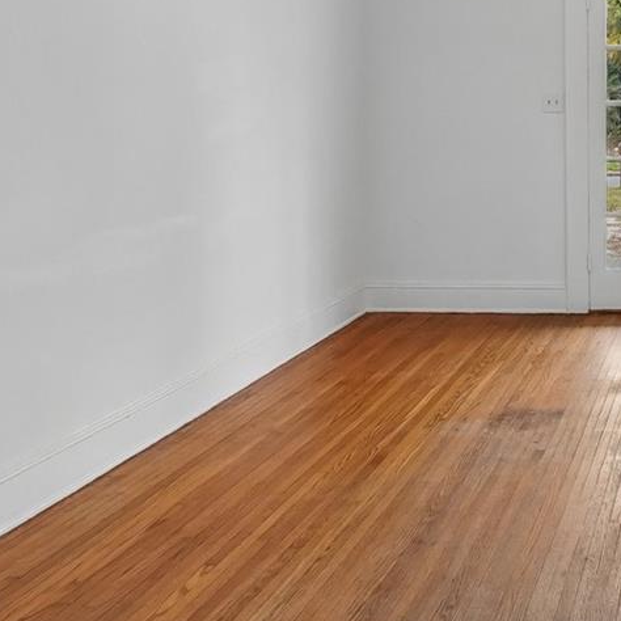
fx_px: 873
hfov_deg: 33.0
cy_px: 114
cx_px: 722
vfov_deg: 37.6
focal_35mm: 43
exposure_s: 1/30
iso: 160
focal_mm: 10
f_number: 8
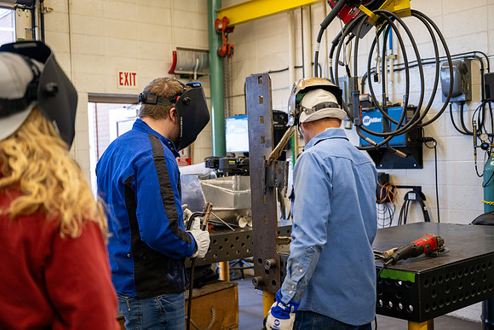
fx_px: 576
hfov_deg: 46.4
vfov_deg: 31.9
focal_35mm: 42
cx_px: 247
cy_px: 165
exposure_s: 1/160
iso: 320
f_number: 2.8
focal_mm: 42
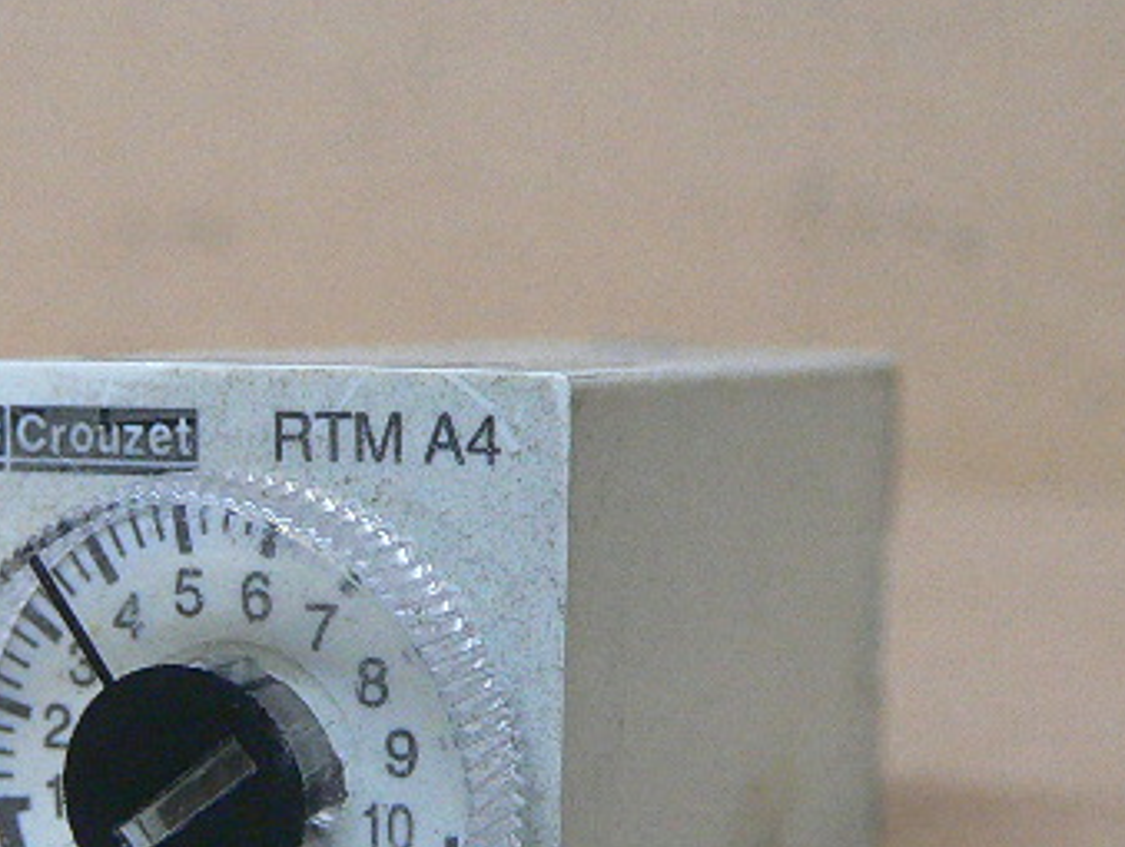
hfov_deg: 29.2
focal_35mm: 66
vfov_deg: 21.7
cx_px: 375
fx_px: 2147
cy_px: 777
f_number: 2.8
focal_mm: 4.6
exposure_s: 1/25
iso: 200
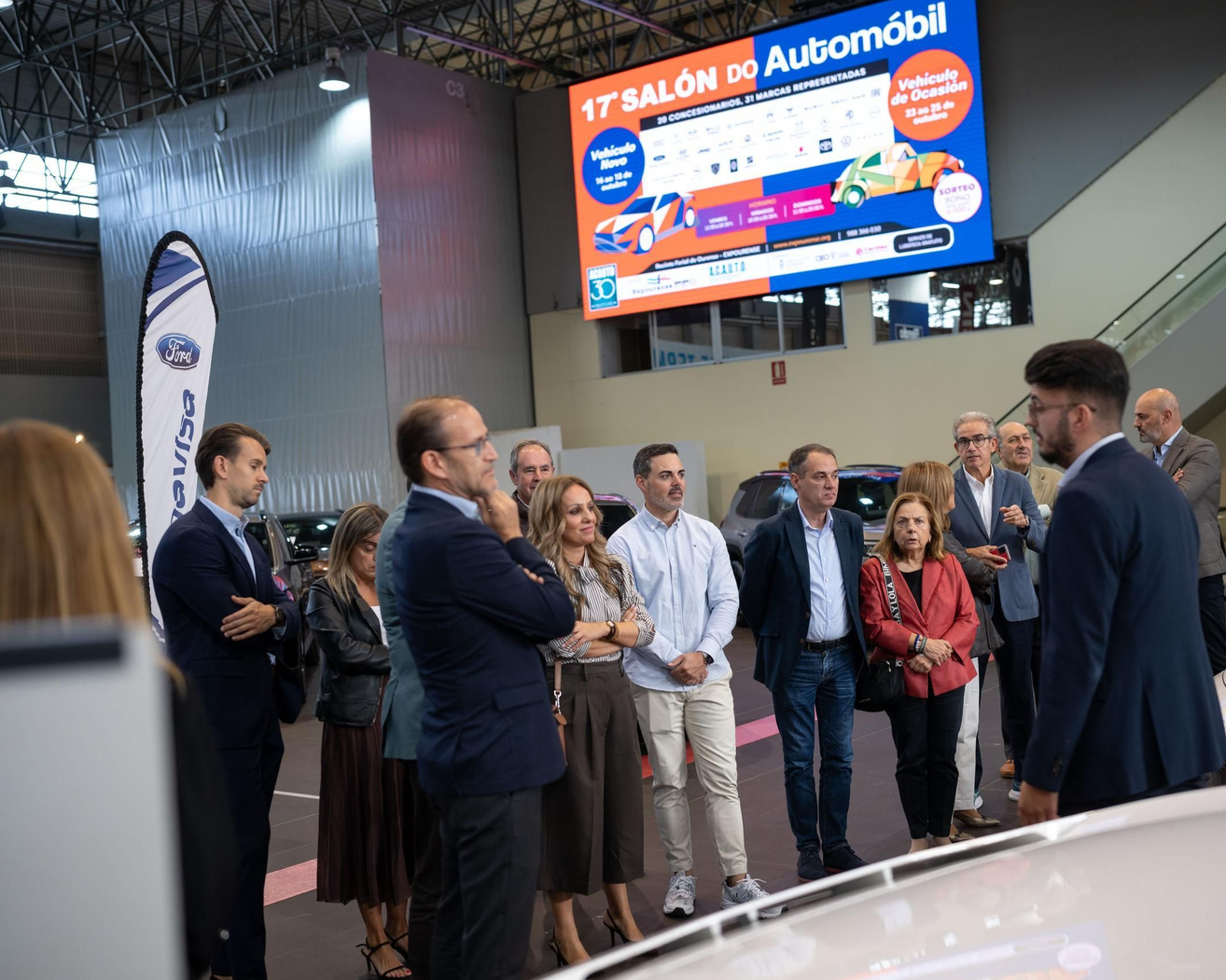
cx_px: 705
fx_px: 1451
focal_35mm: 40
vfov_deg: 37.3
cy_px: 487
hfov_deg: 45.7
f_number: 1.8
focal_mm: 35
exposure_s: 1/125
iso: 250
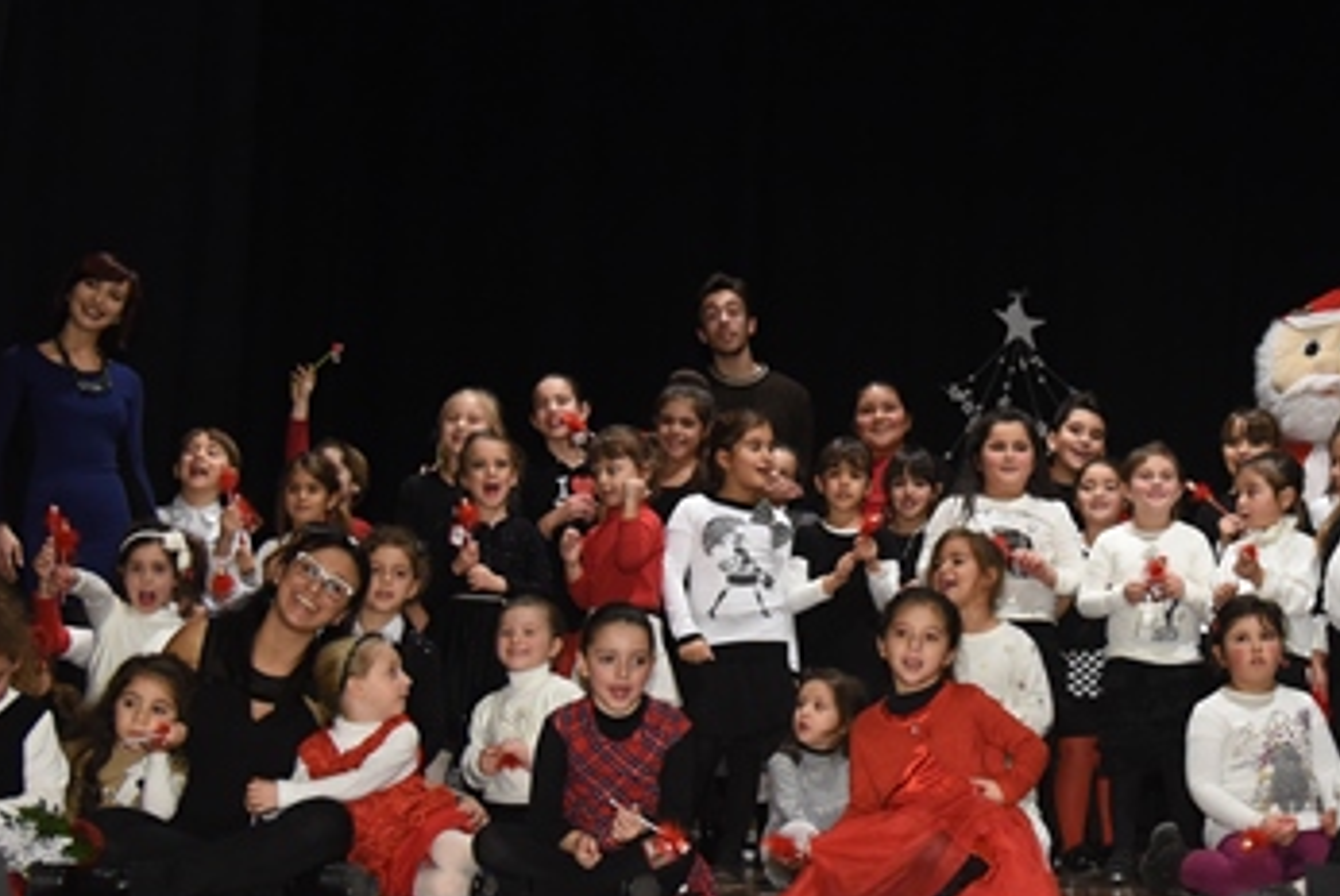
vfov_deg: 23.0
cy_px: 504
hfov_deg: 33.5
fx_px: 2198
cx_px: 935
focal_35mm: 59
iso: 2500
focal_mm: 32
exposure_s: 1/200
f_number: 4
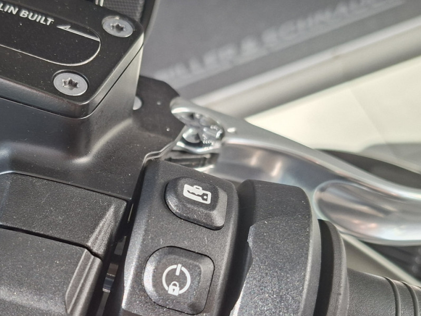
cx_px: 127
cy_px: 176
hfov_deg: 40.5
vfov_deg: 31.5
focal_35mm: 46
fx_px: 559
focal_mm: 5.54
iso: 100
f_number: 1.8
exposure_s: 1/120
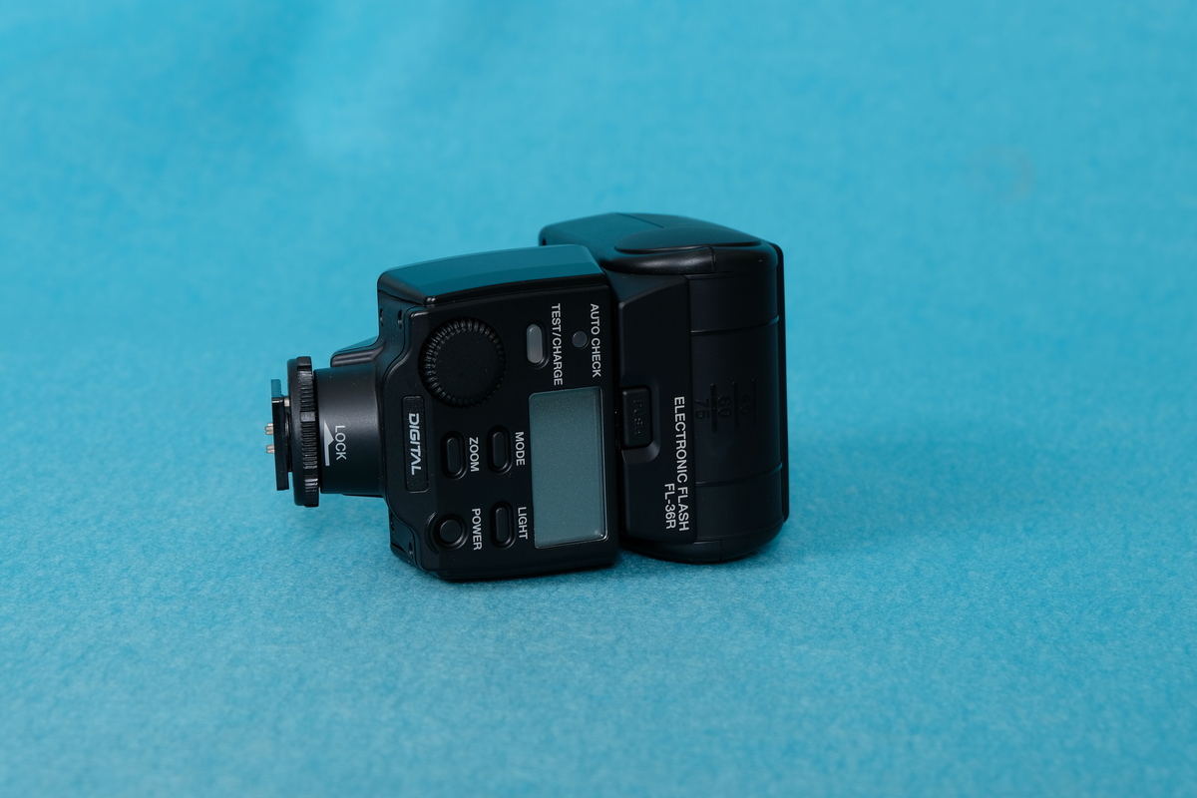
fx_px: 2494
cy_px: 399
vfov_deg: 18.2
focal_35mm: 75
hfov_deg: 27.0
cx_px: 598
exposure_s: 1/100
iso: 200
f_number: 9
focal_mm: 50
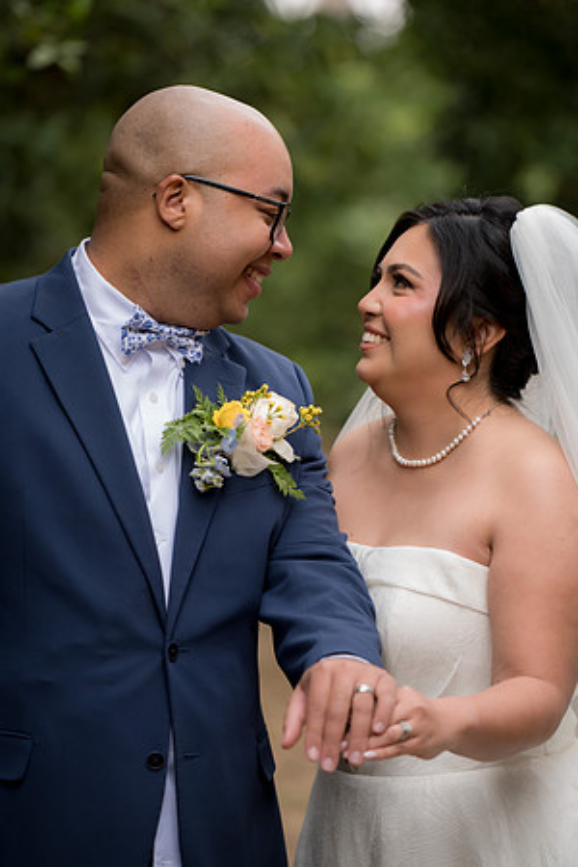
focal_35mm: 140
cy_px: 434
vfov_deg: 14.7
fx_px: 3371
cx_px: 289
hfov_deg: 9.8
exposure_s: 1/320
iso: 640
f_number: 2.8
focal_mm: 140
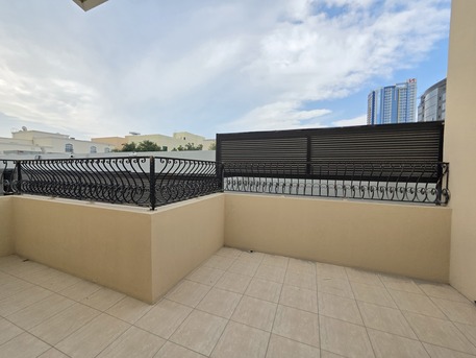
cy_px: 179
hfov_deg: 106.2
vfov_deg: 89.9
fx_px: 179
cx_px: 238
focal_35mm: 13
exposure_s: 1/2000
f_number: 1.9
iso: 80
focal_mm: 2.2
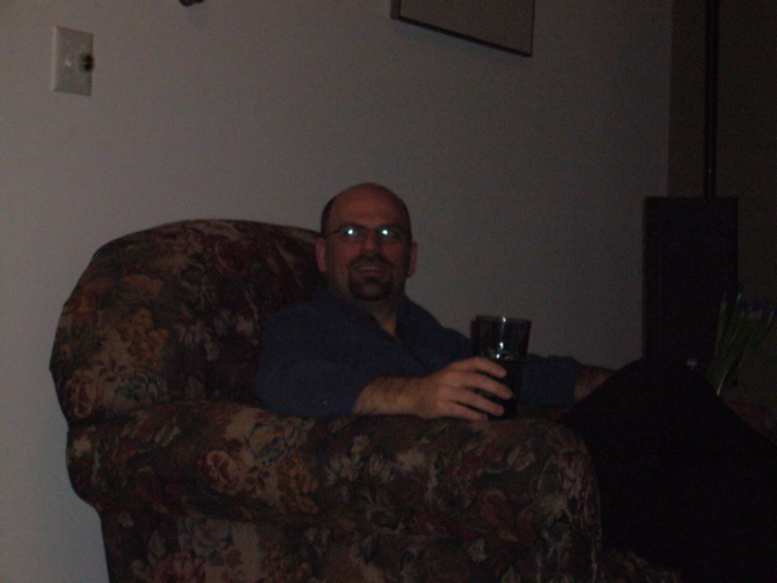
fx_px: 2357
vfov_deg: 14.1
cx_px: 388
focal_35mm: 105
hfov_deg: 18.7
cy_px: 292
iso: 400
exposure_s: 1/60
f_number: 5
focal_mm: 17.4
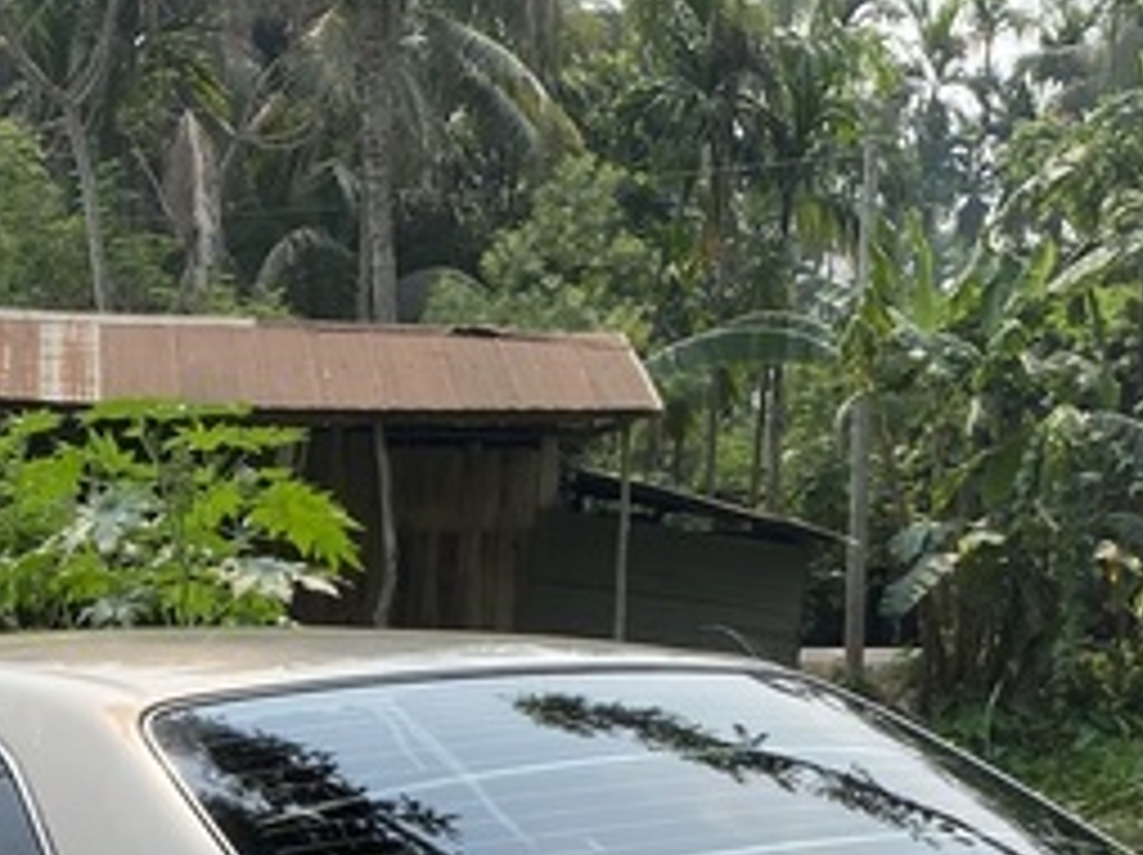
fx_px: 2705
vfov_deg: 16.6
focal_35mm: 82
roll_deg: -2.4
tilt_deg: -15.0
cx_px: 230
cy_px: 1215
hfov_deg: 23.5
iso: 32
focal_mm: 4.25
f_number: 1.8
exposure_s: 1/1429
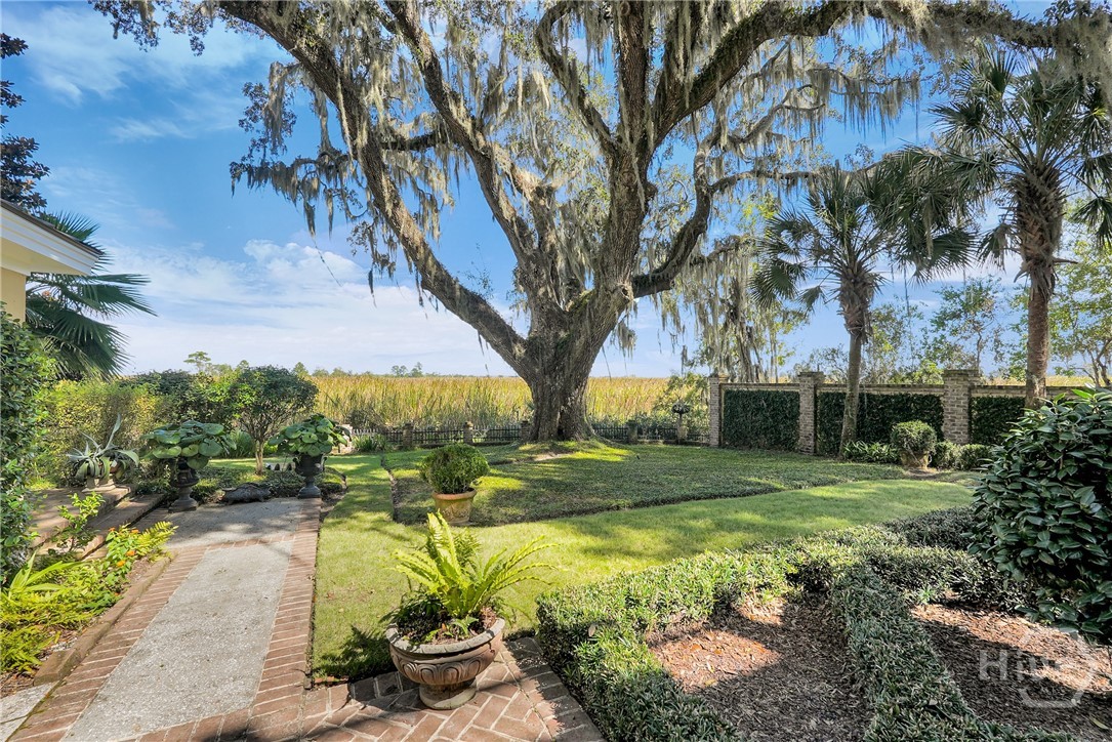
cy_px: 371
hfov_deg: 96.7
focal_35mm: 16
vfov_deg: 73.8
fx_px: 494
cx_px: 556
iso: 320
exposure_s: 1/500
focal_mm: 16
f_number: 9
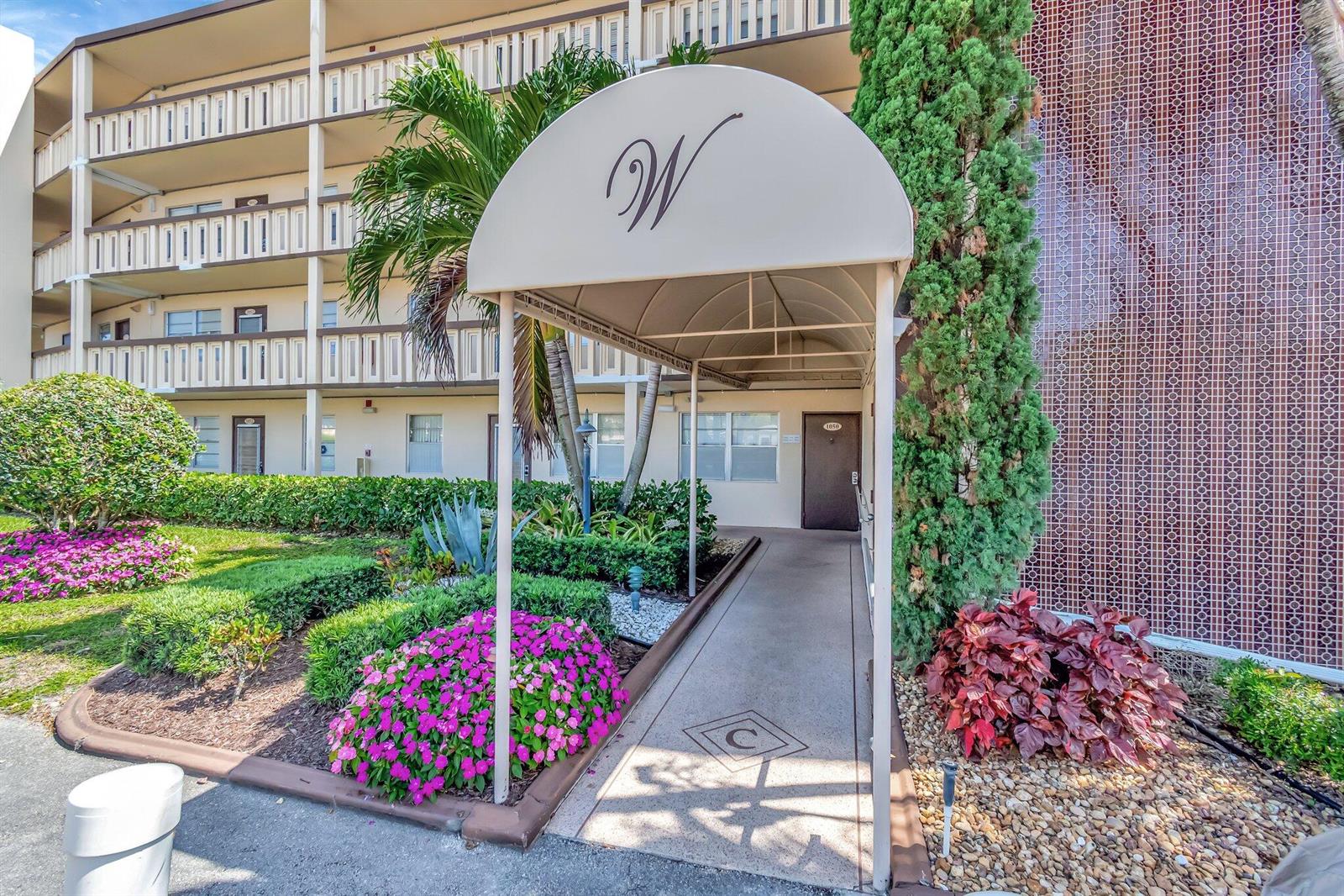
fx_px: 560
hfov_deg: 100.4
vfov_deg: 77.3
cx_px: 672
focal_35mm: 15
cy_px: 448
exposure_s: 1/800
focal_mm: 10
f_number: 8
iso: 1100
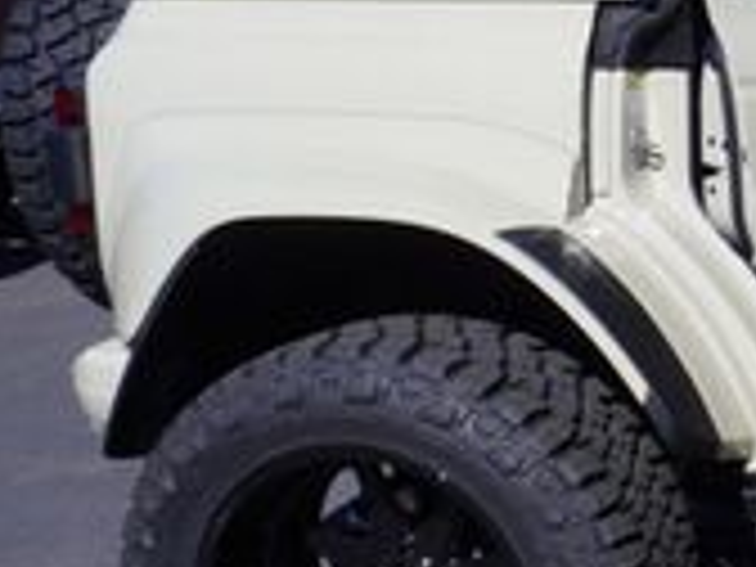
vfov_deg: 16.8
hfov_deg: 18.4
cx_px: 1278
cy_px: 333
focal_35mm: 88
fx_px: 1922
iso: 100
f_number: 8
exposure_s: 1/320
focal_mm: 16
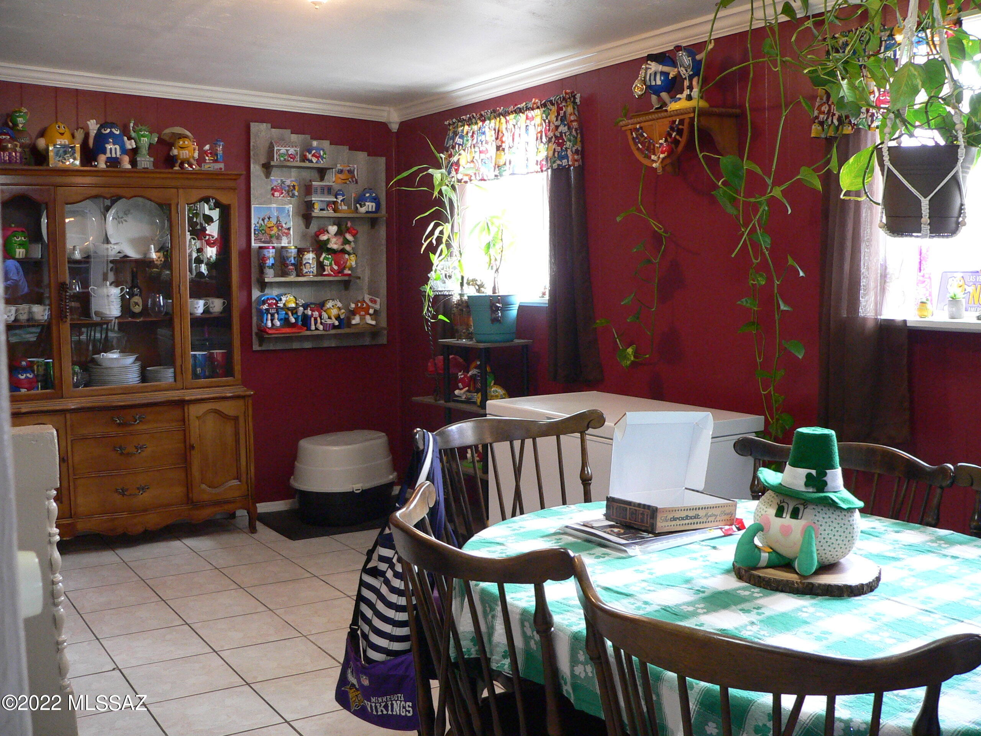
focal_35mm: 36
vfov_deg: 39.7
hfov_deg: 51.4
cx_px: 490
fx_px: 1020
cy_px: 368
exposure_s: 1/13
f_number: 2.8
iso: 200
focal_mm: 6
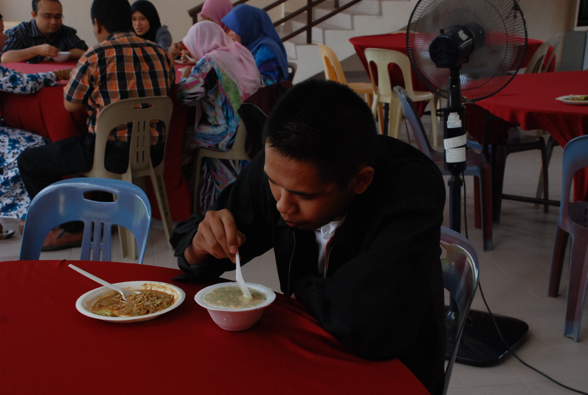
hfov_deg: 37.8
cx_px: 294
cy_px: 198
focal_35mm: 52
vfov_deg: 25.9
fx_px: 859
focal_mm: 35
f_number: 9
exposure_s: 1/125
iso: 800
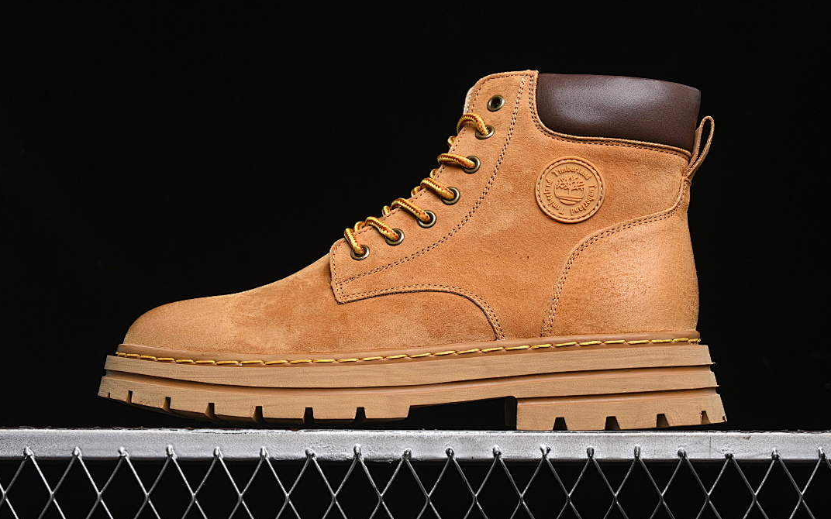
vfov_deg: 16.9
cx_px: 414
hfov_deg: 26.8
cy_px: 257
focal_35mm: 77
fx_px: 1744
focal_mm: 50
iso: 160
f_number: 6.3
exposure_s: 1/60
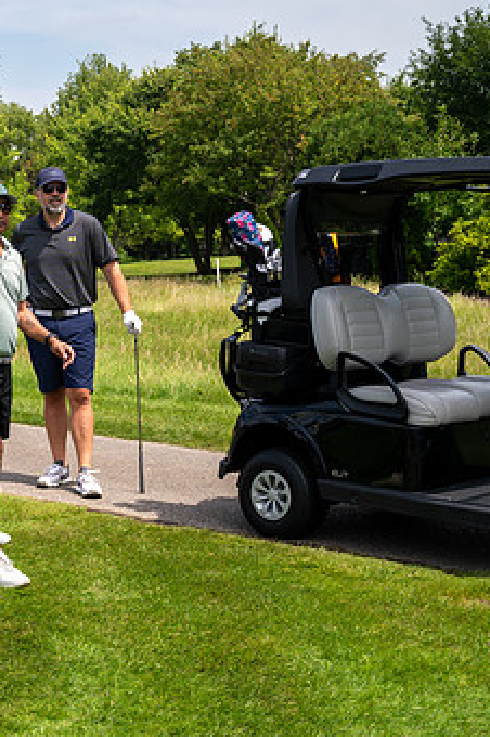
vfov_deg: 28.9
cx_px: -37
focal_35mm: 70
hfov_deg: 18.7
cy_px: 379
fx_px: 1432
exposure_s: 1/1250
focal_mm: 41
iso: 250
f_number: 5
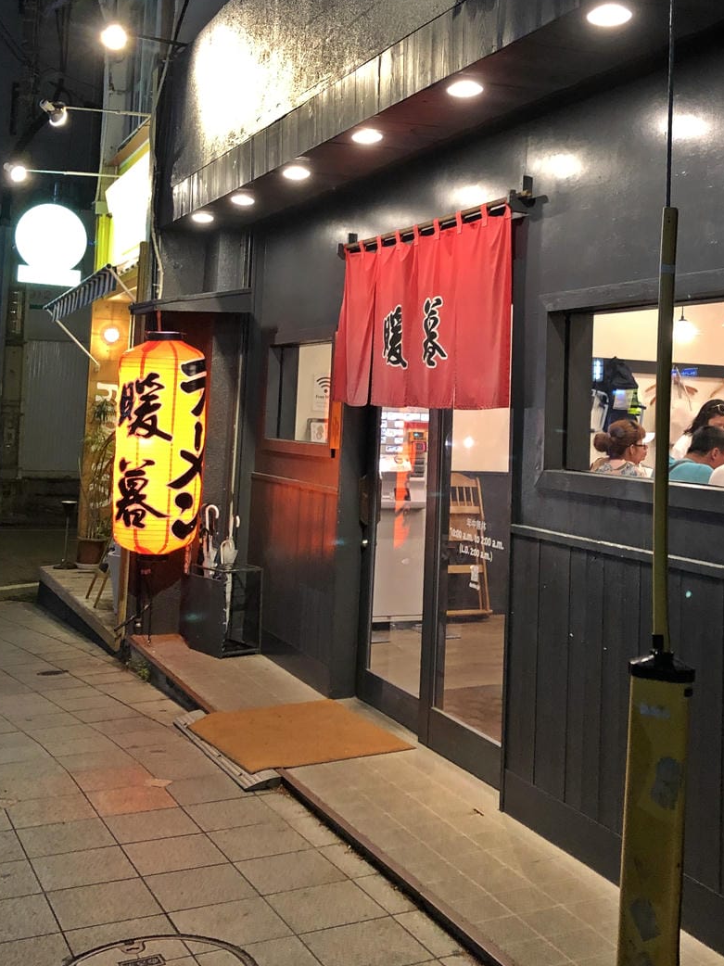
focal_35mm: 43
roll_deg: -2.2
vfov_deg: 43.3
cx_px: 396
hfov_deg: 33.6
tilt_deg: +4.1
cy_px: 328
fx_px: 1200
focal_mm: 3.99
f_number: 1.8
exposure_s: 1/15
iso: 100
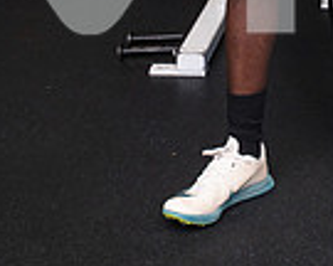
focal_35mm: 119
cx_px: 335
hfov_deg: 15.8
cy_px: -214
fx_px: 1173
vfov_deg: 11.9
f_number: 6.3
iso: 500
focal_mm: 38
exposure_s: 1/400
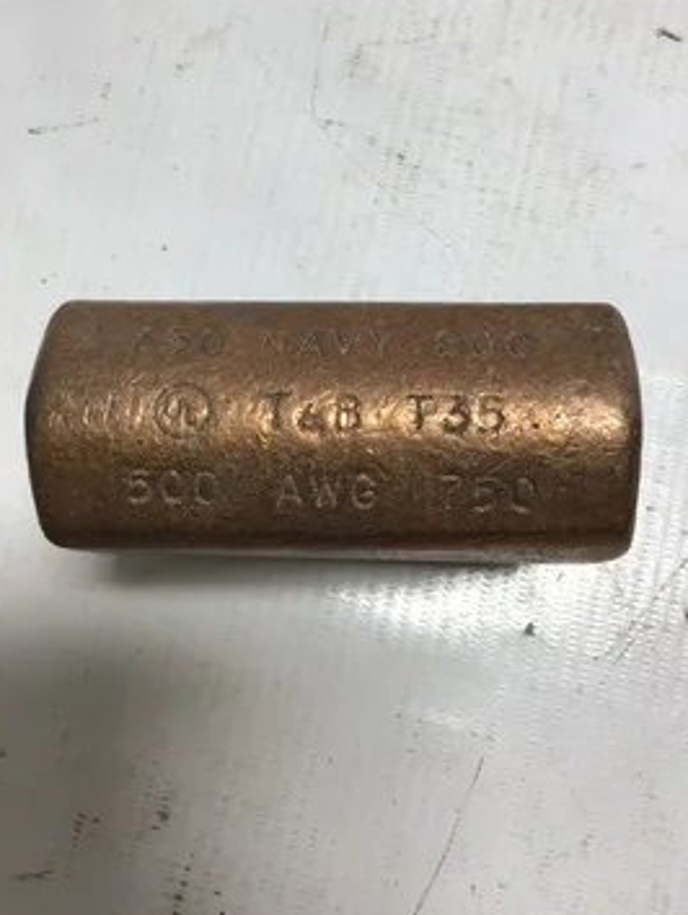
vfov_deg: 52.6
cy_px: 437
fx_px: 926
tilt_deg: -80.3
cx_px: 334
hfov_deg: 40.7
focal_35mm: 35
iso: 25
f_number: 2.4
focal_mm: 3.3
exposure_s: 1/130
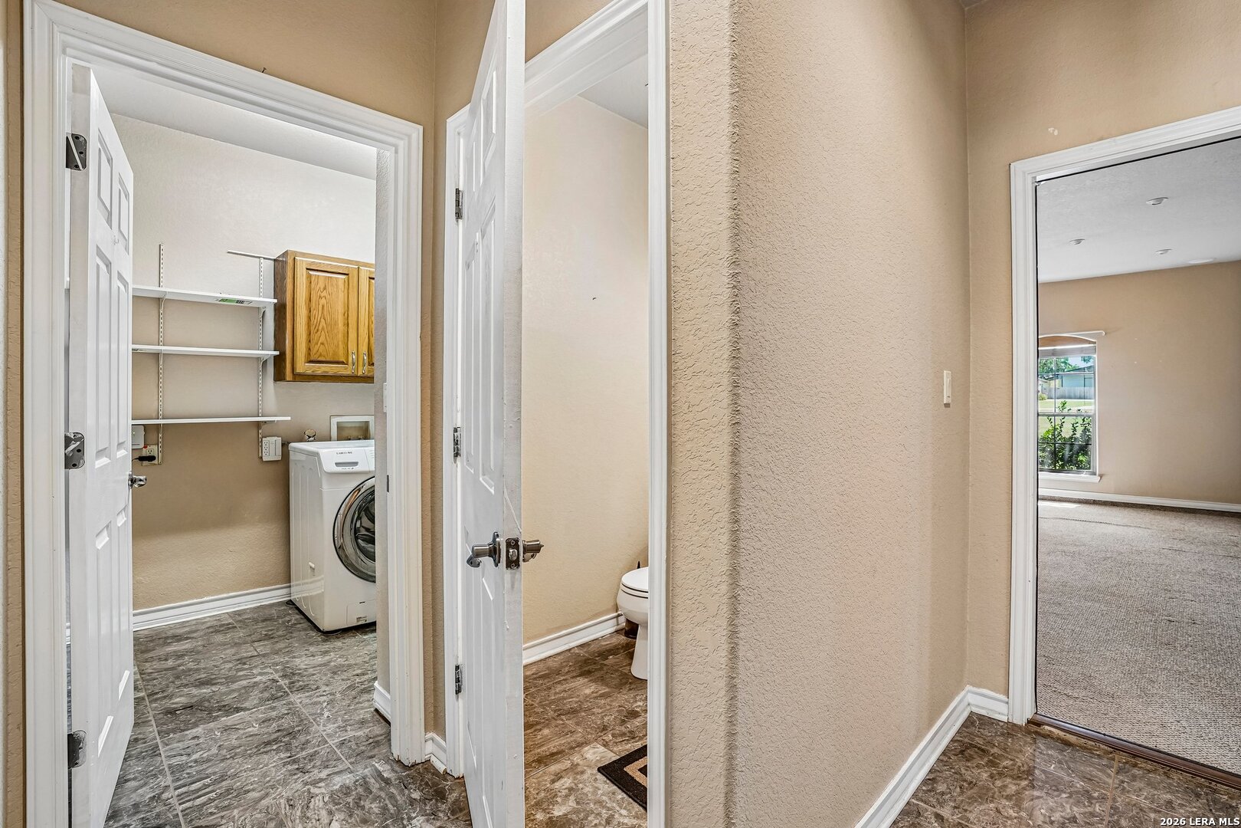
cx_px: 620
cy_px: 414
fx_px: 552
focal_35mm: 16
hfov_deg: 96.7
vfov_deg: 73.7
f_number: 8
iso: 400
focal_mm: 16
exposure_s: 1/8
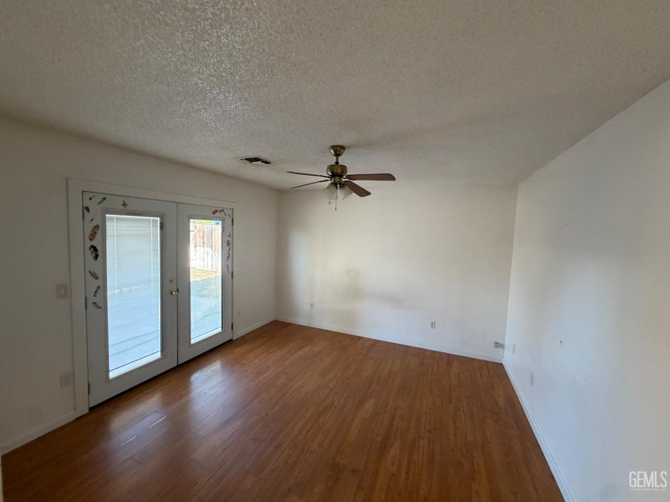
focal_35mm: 14
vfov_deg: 85.7
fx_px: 271
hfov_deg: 102.1
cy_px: 251
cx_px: 335
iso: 250
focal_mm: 2.22
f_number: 2.2
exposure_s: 1/60
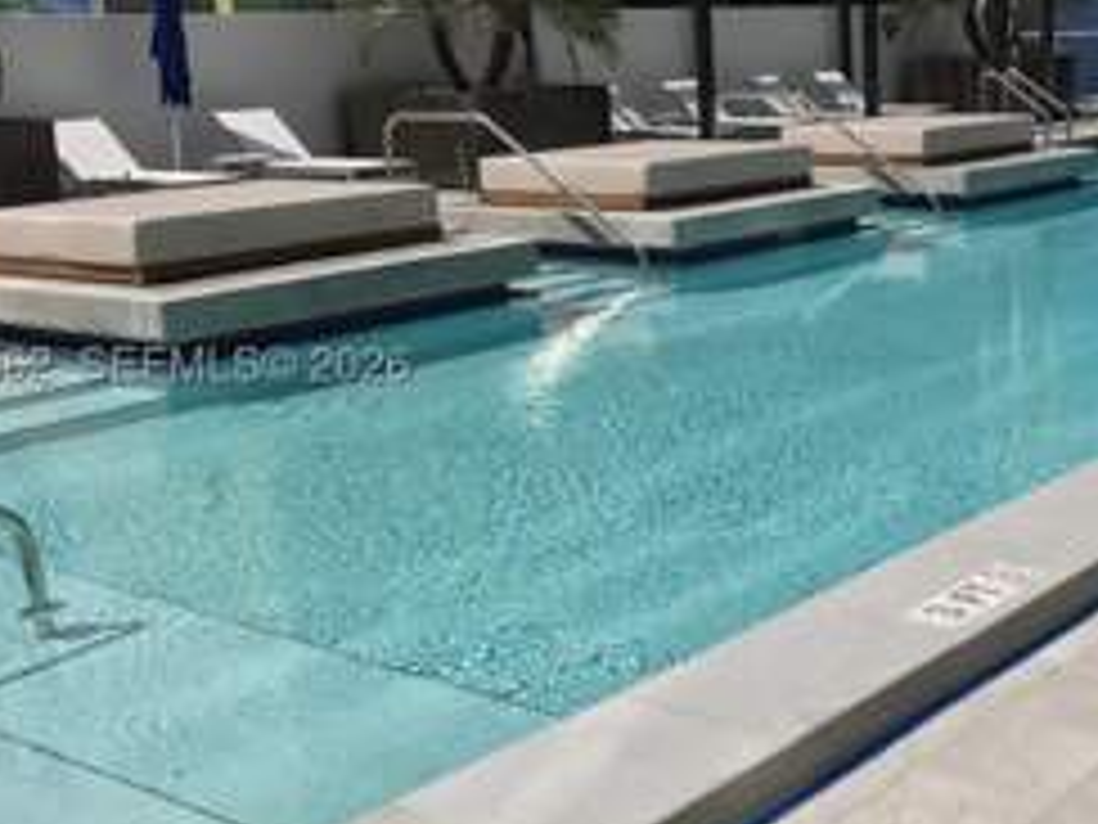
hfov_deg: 33.8
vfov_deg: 26.5
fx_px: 1745
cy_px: 374
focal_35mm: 55
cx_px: 886
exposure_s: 1/4167
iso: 20
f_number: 1.8
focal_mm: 3.99
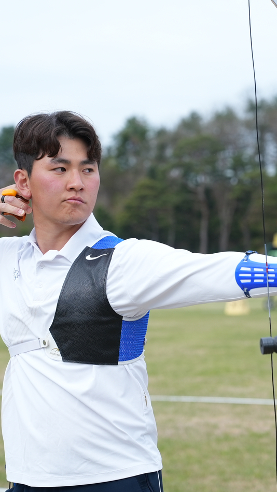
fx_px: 1306
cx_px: 230
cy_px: 247
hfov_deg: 12.0
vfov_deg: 21.4
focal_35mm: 100
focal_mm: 63
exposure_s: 1/2000
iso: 400
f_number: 3.2
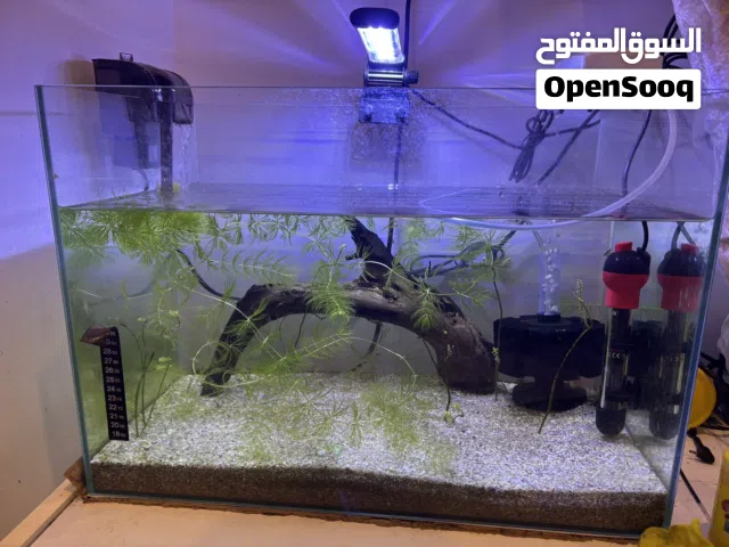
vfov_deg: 53.1
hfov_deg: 67.3
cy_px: 274
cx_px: 364
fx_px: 548
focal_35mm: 26
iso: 100
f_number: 1.6
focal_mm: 5.96
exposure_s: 1/50
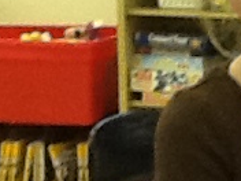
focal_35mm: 240
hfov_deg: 7.8
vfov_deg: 6.2
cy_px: 117
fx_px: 1671
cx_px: 500
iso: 80
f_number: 2.4
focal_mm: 2.03
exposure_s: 1/30
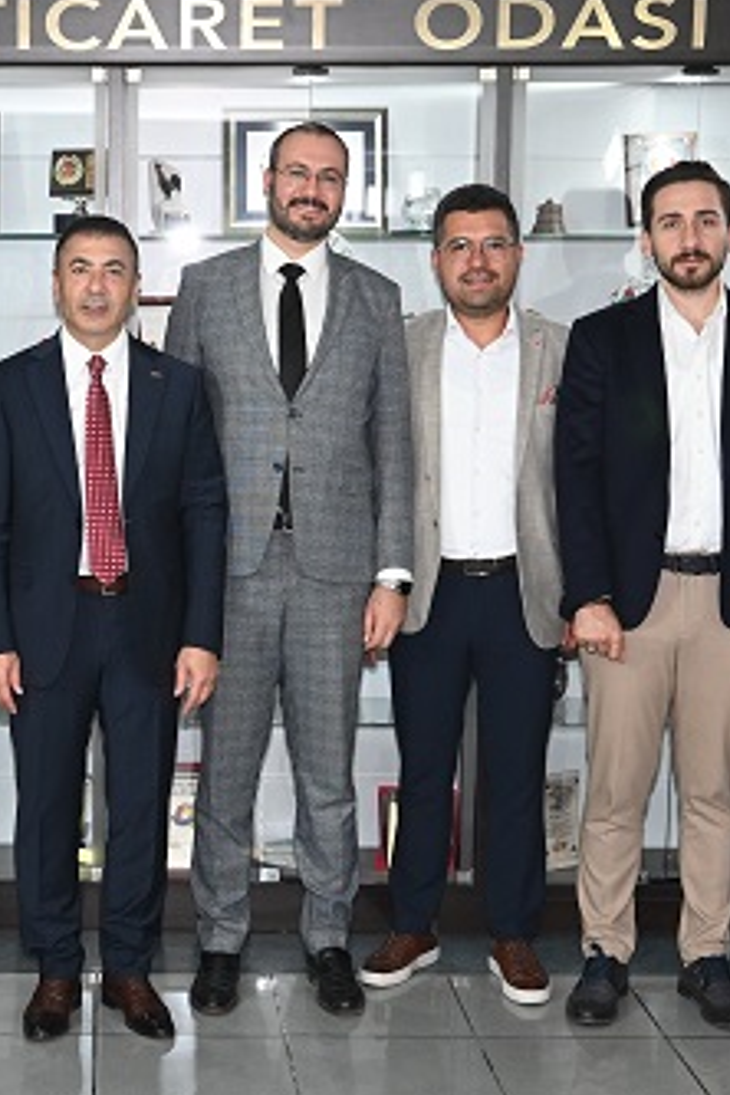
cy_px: 597
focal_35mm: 67
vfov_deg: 30.1
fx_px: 2038
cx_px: 115
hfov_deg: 20.0
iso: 1800
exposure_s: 1/60
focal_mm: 27
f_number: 6.3
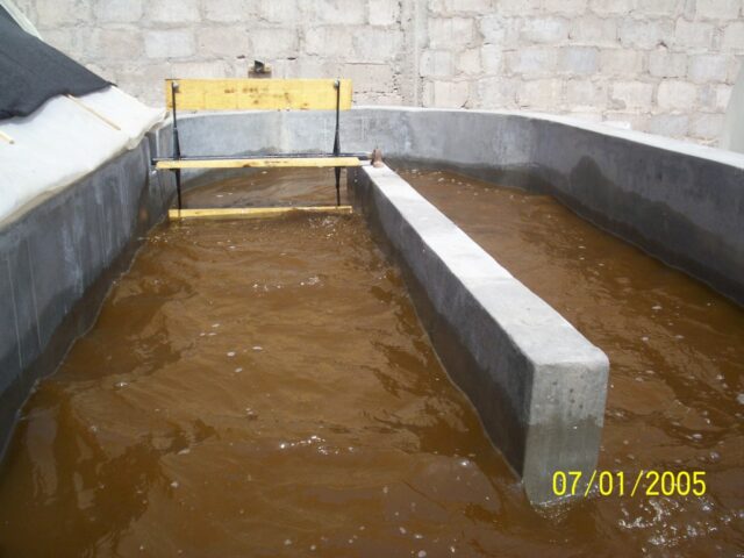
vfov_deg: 39.7
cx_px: 372
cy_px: 279
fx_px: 774
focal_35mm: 36
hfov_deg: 51.4
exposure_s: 1/484
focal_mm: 5.9
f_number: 4.5
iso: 100
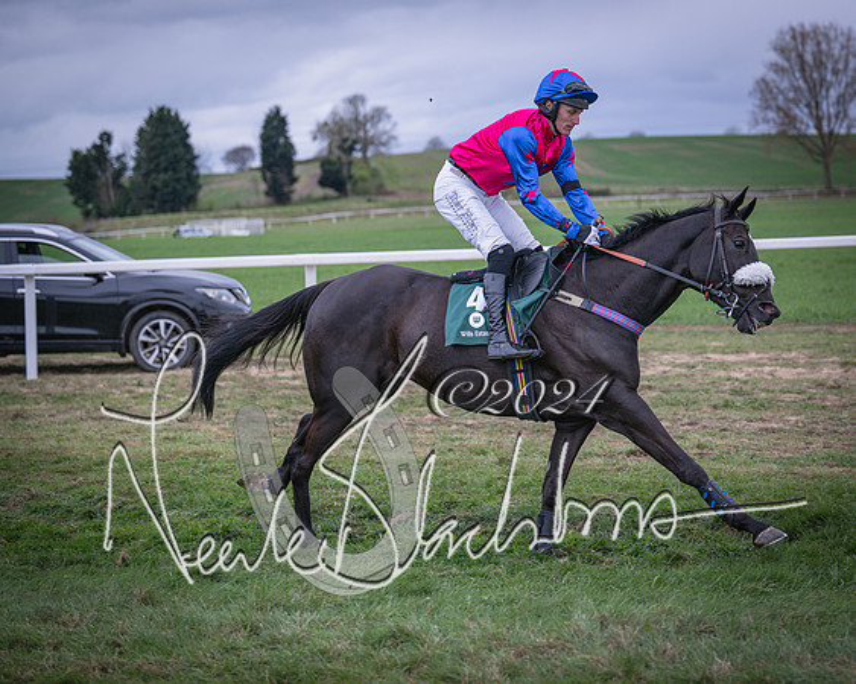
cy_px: 339
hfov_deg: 20.8
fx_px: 2331
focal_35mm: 92
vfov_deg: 16.7
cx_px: 476
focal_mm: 81
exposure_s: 1/1600
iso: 400
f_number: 3.2
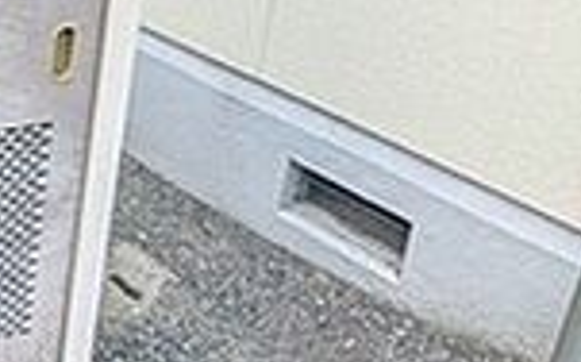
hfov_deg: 25.7
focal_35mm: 63
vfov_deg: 20.3
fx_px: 996
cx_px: -250
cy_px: 58
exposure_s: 1/231
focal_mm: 1.85
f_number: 2.2
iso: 131
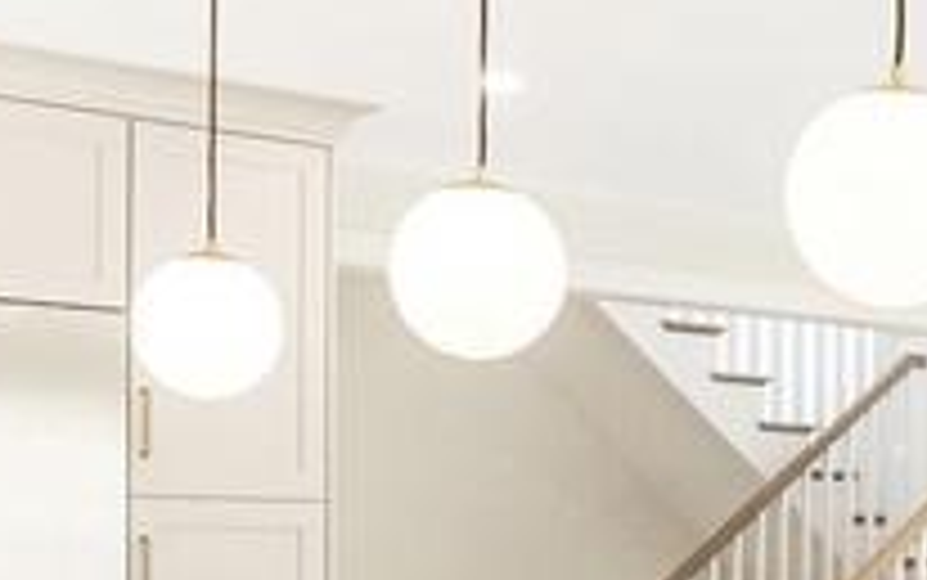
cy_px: 578
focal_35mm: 81
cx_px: 1089
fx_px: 2047
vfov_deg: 15.8
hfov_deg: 23.5
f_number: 8
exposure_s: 1/100
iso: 640
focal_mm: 16
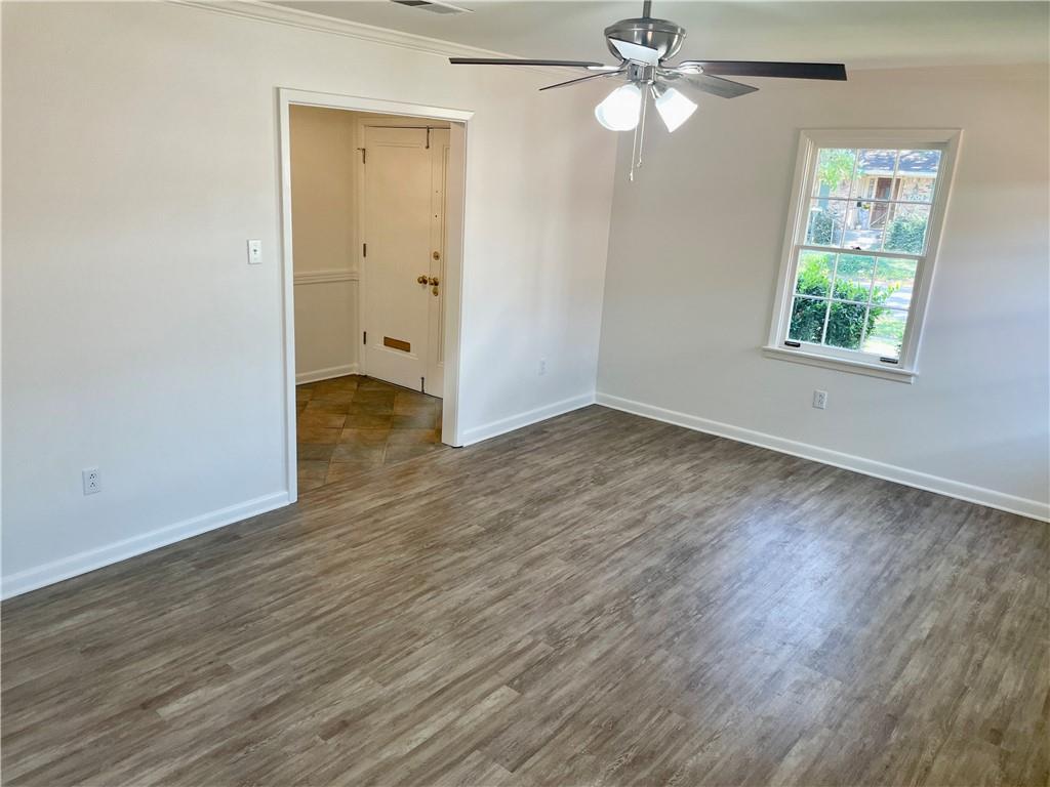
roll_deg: -3.6
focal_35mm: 26
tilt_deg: -16.4
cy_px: 394
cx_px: 525
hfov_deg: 67.3
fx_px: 789
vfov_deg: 53.1
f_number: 1.6
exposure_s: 1/120
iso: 80
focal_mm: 4.2
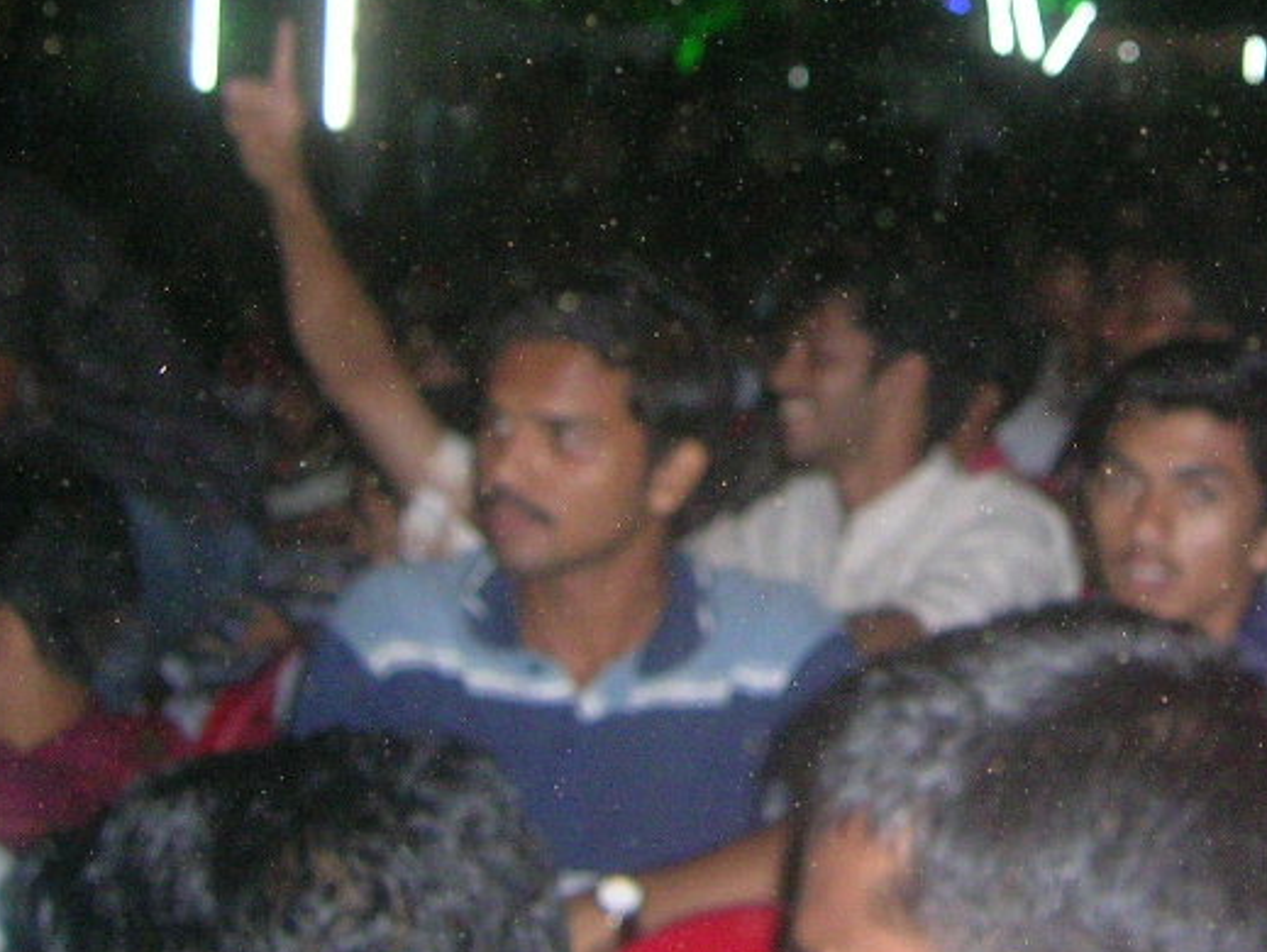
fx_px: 2527
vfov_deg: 21.0
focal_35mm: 69
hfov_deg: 27.7
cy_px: 164
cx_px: 984
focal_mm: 5.4
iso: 200
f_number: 2.8
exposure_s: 1/60.1
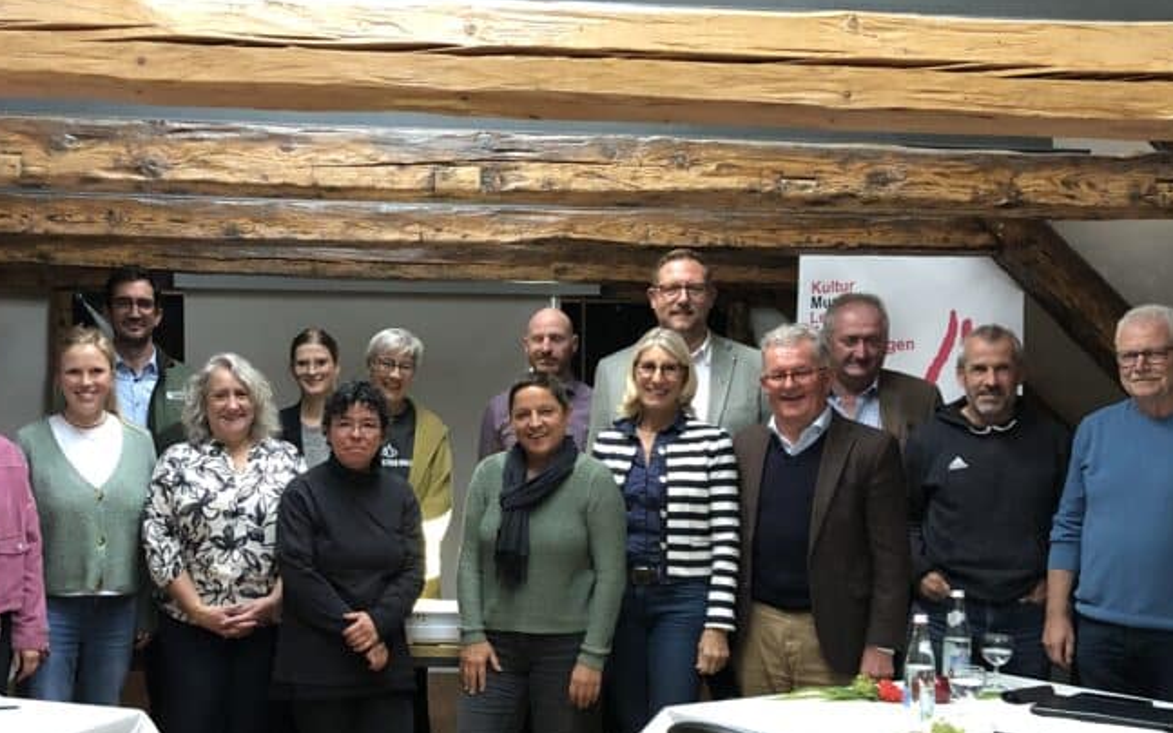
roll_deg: -0.2
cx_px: 384
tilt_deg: -1.9
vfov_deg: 27.3
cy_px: 483
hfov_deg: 42.1
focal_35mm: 47
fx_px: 1502
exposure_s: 1/15
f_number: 1.8
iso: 80
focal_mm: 4
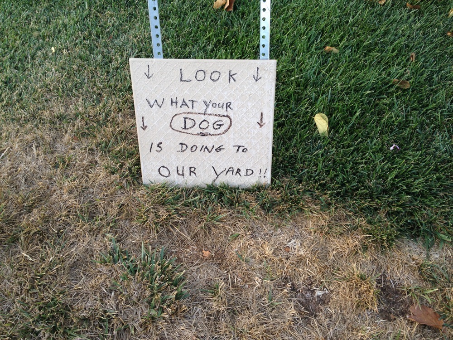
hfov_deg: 52.6
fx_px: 458
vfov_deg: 40.7
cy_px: 170
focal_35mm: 35
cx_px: 226
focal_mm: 4.28
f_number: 2.4
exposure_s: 1/120
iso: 50
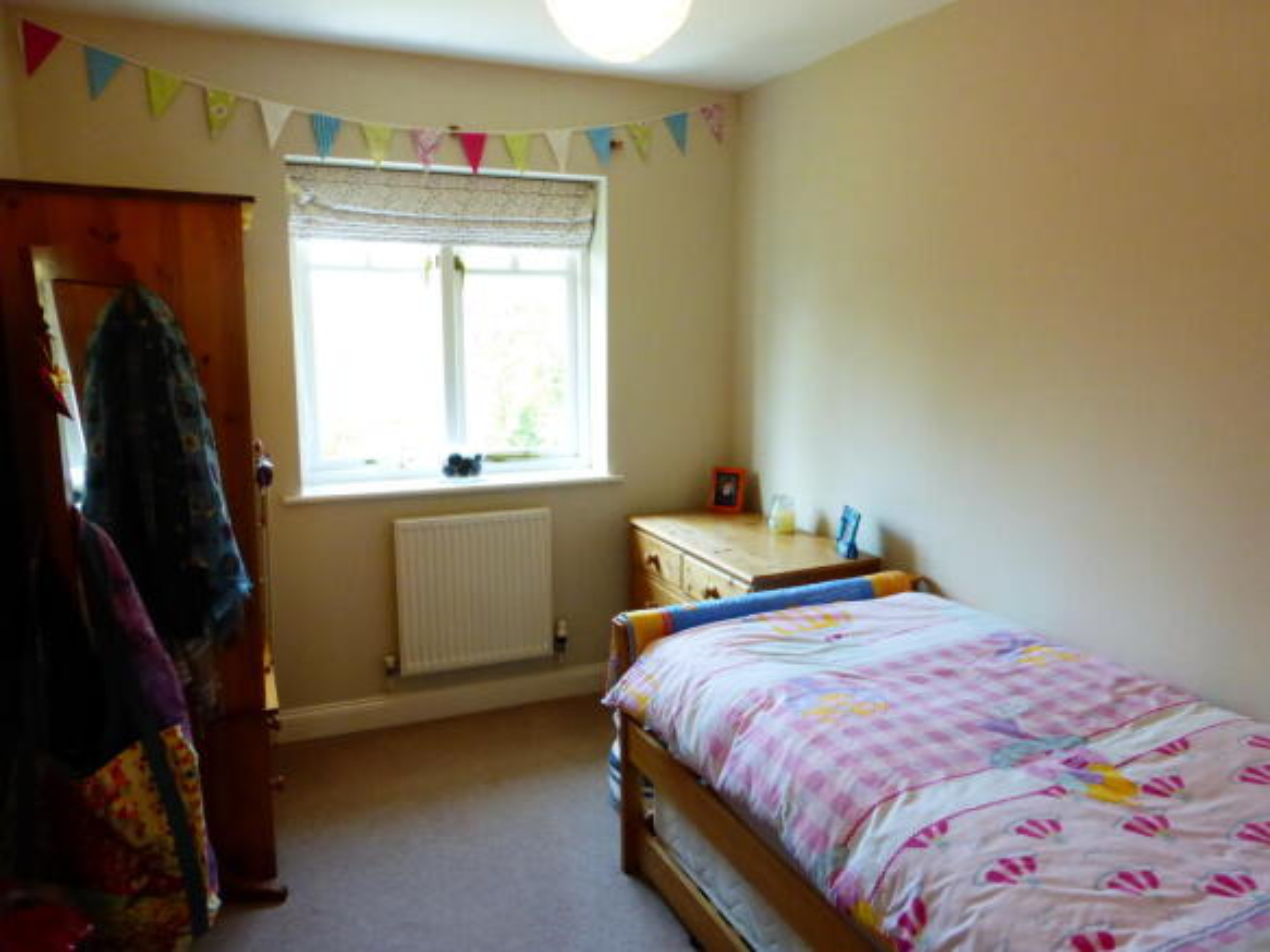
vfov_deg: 56.8
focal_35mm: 24
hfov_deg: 71.6
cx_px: 635
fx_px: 880
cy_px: 476
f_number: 3.3
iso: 400
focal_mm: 4.3
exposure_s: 1/60
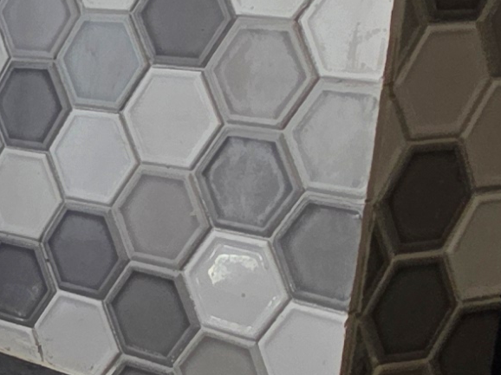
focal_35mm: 90
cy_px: 242
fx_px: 1302
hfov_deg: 14.4
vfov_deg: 16.4
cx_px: -702
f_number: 1.9
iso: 32
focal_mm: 2.2
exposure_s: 1/120
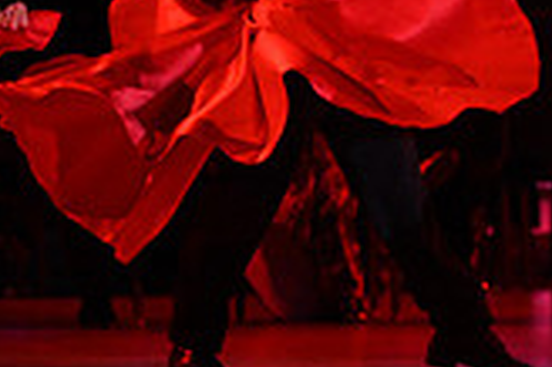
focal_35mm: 603
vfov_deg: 2.3
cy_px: 173
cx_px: 939
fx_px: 9237
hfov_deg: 3.4
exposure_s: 1/320
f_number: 4.8
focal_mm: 170
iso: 3200
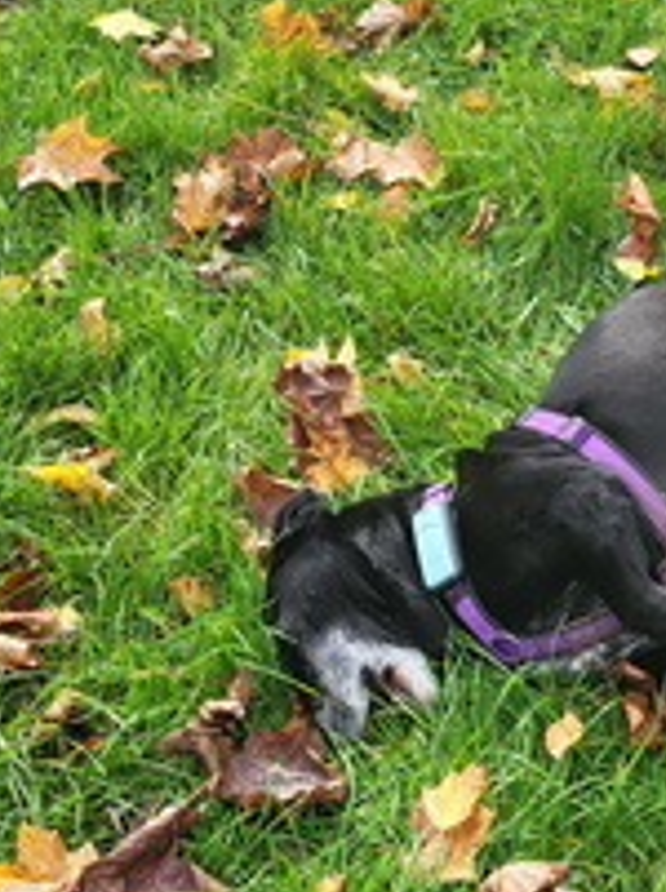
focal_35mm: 77
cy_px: 479
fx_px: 1982
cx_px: 686
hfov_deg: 18.5
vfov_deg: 25.4
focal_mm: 5.4
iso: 40
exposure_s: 1/289
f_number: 1.8
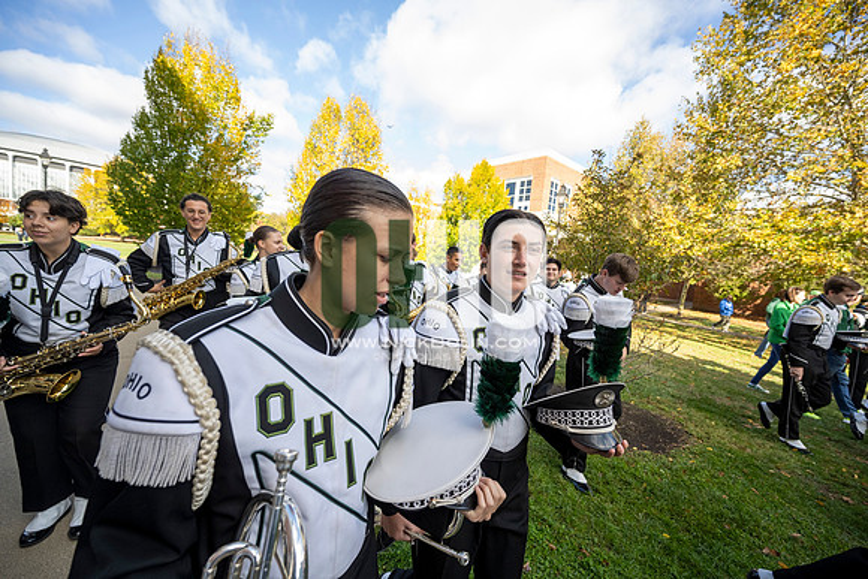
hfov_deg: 104.2
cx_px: 434
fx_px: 338
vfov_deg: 81.2
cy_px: 290
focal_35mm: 14
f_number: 4.5
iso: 320
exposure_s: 1/500
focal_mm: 14
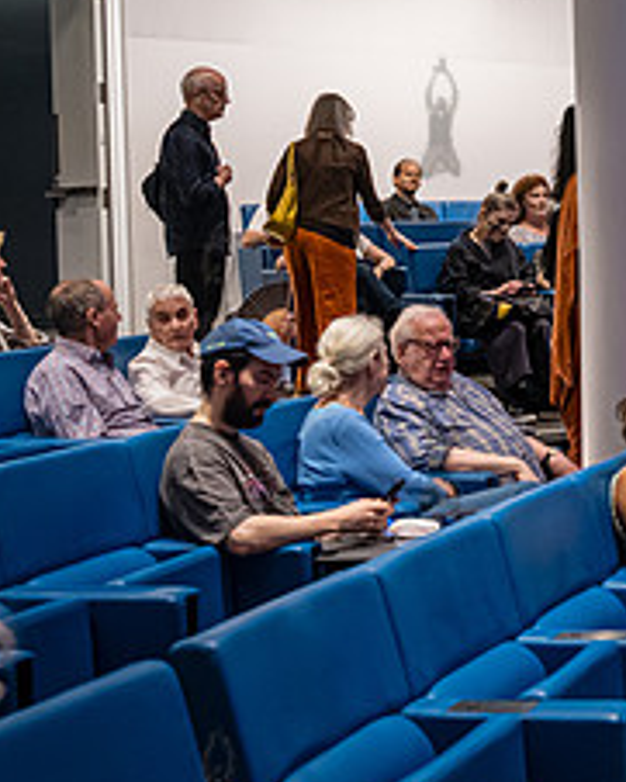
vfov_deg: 21.7
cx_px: 882
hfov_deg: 16.3
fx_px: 2037
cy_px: 284
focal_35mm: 88
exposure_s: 1/500
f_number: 4
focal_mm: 35
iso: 5000
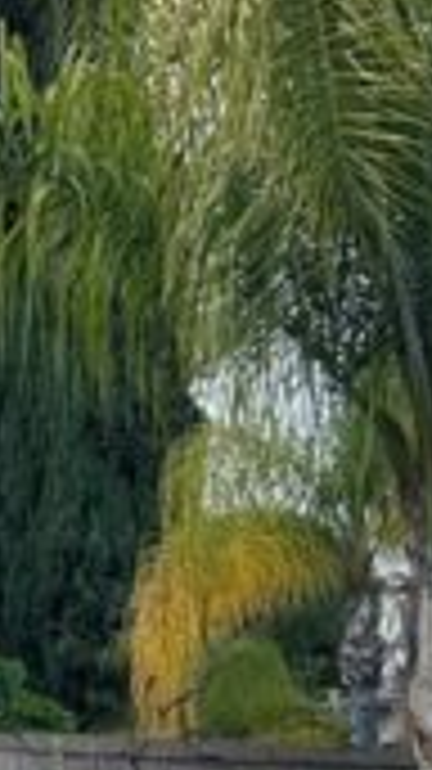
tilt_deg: +7.1
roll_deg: -1.2
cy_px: 567
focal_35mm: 127
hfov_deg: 8.8
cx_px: -513
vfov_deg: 16.8
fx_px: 2590
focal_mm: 5.7
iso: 50
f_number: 1.5
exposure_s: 1/497
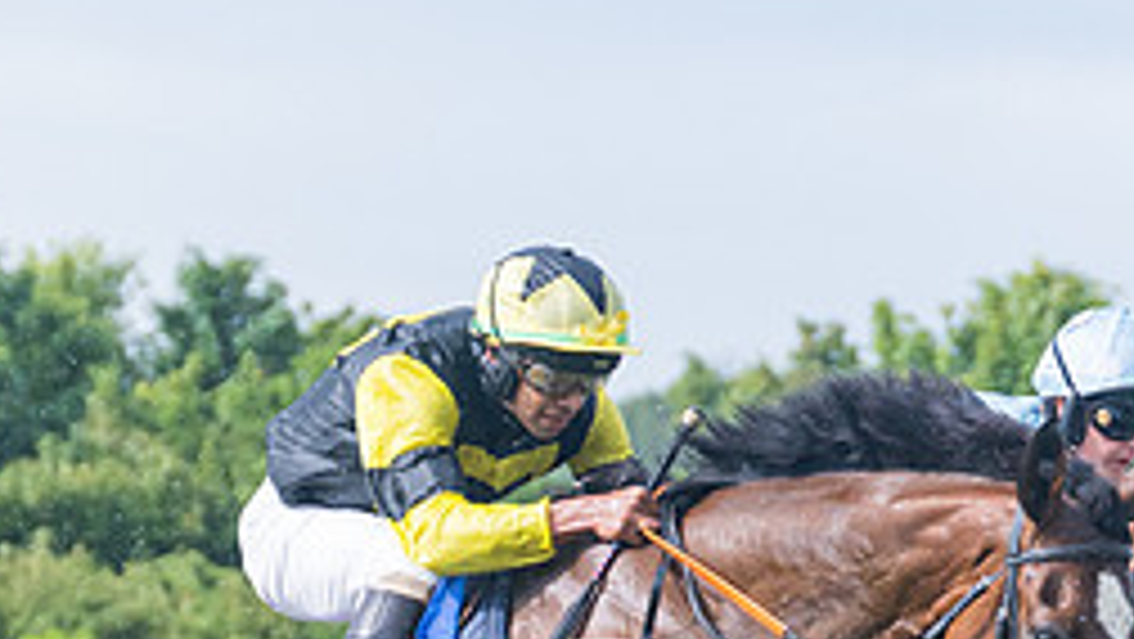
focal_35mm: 449
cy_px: 917
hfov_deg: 4.8
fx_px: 13507
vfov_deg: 2.7
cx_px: 685
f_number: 4
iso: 400
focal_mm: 98
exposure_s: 1/2500
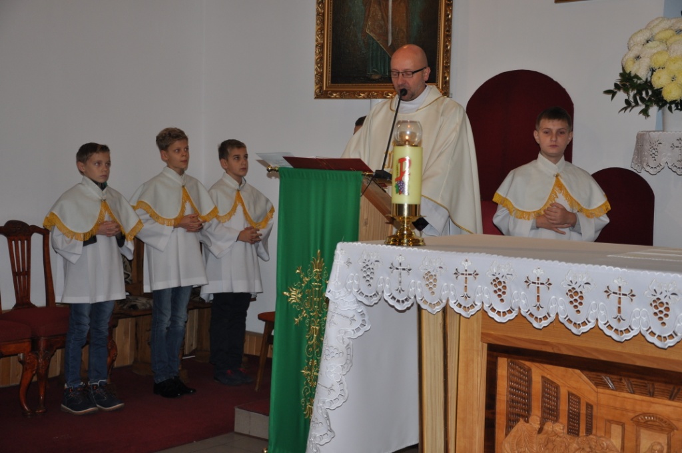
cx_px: 341
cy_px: 226
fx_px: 1135
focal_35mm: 60
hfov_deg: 33.4
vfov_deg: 22.6
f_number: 4.5
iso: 400
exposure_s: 1/60
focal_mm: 40
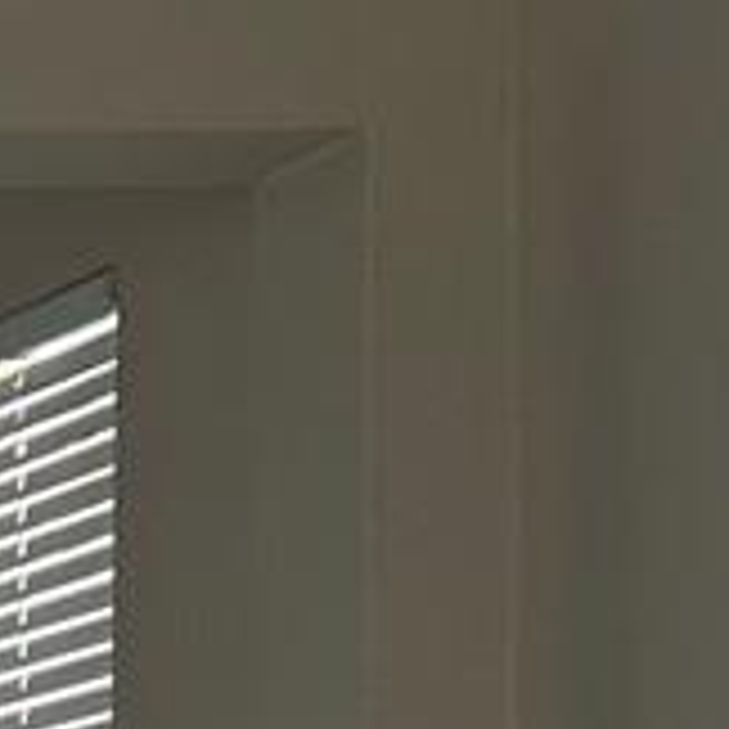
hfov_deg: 6.5
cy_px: 1328
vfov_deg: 8.1
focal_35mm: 209
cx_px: -2344
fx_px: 4980
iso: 80
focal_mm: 6.86
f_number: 1.78
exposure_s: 1/121
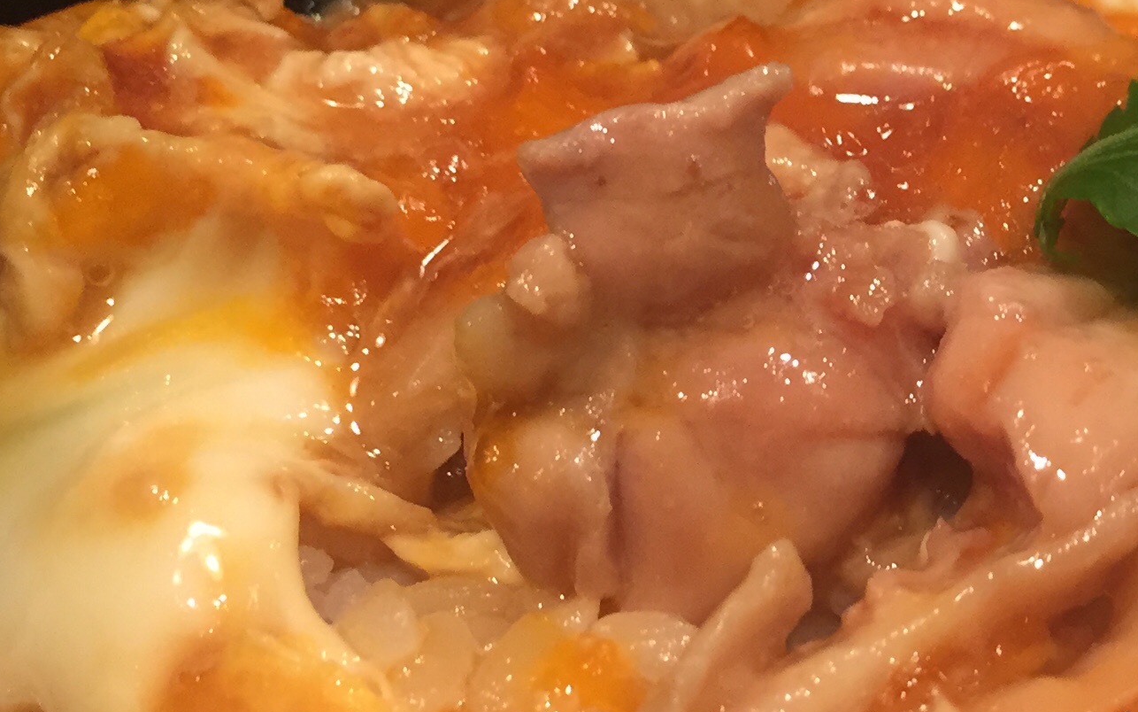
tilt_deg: -41.4
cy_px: 299
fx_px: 2419
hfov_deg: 25.7
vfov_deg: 16.7
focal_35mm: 78
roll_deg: +0.1
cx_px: 1019
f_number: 2.2
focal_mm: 4.15
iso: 125
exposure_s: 1/33
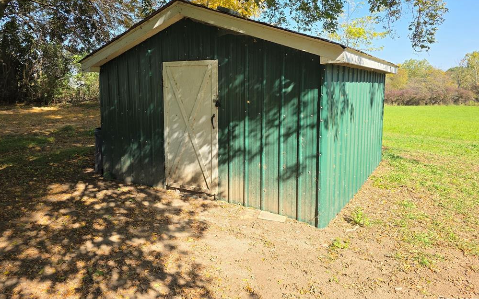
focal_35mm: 25
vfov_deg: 49.0
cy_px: 124
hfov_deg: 72.6
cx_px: 241
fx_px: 326
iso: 80
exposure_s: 1/1874
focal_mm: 6.3
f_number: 1.7
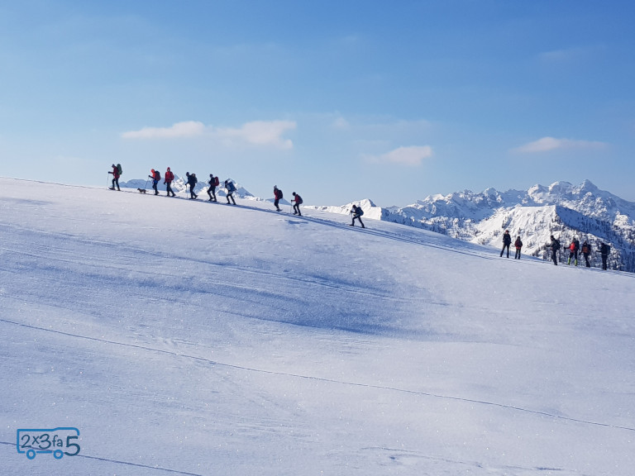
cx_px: 318
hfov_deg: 67.3
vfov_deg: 53.1
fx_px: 477
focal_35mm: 26
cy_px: 238
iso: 40
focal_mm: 4.2
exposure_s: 1/3560
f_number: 1.7
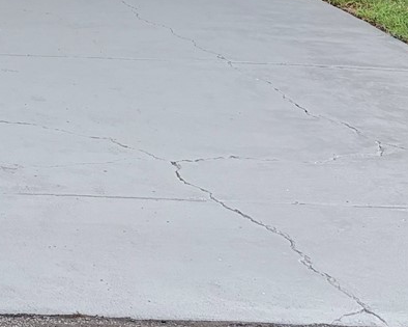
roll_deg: -0.6
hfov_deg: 16.7
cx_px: -224
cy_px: -171
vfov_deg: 14.0
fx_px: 1243
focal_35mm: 103
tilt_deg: +1.1
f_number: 1.6
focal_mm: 5.96
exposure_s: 1/907
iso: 50
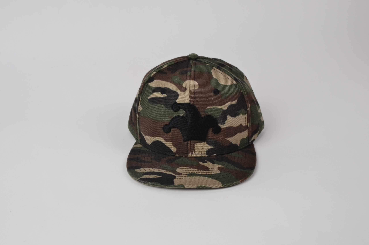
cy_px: 122
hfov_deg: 37.9
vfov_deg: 25.6
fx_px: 537
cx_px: 184
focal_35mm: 52
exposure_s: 1/1.6
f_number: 13
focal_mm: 35
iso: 200
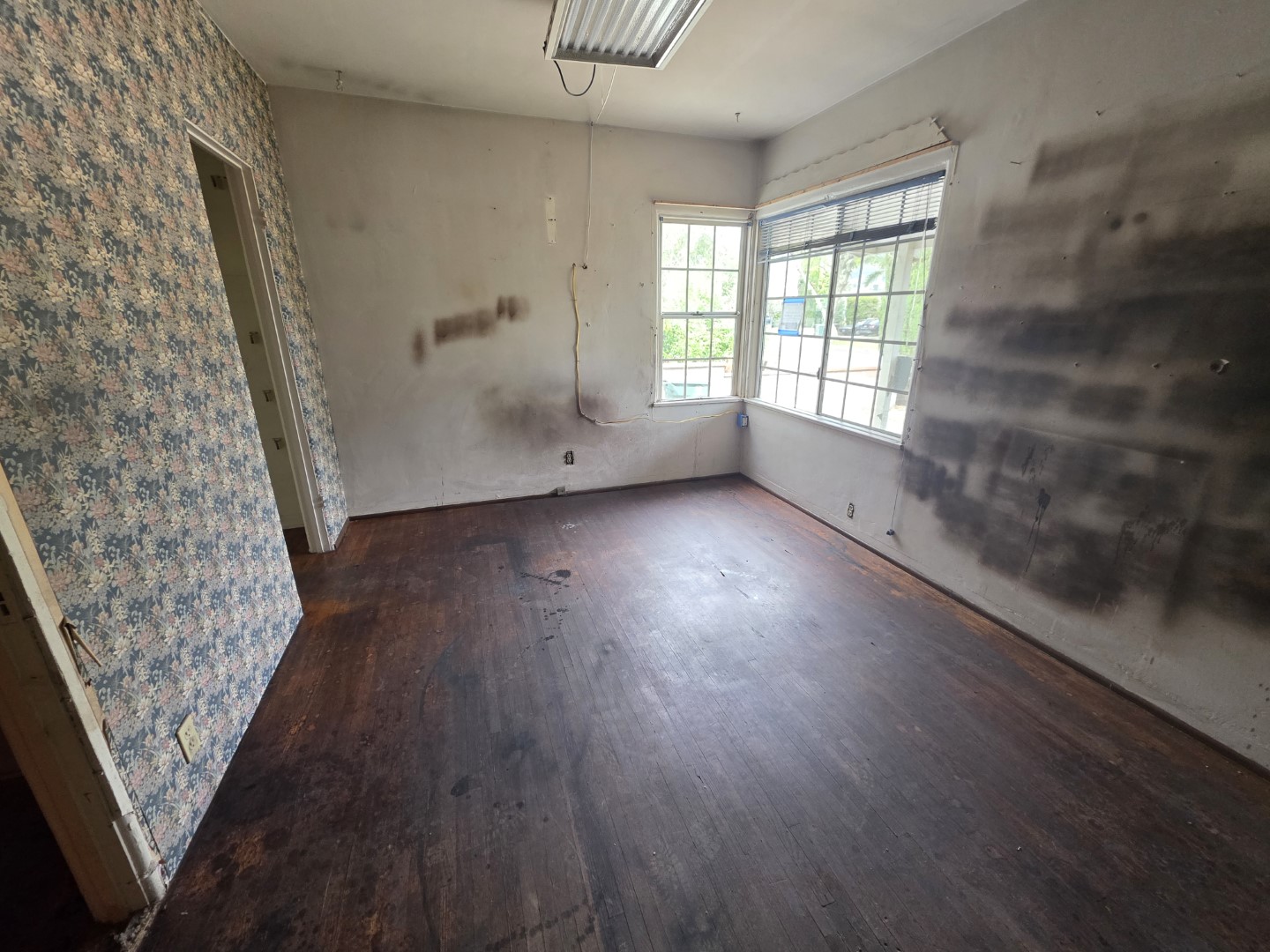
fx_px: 477
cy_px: 476
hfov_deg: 106.2
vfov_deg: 89.9
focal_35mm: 13
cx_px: 635
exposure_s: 1/120
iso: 250
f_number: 1.9
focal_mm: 2.2
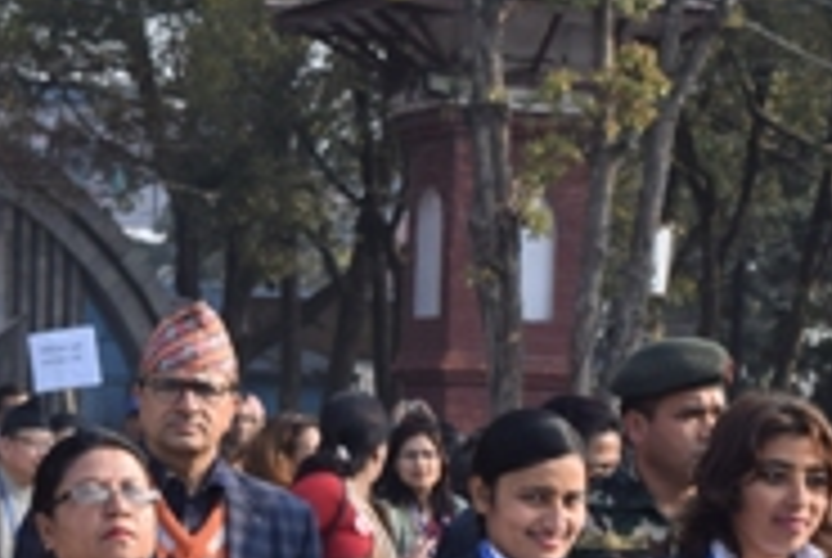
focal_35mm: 176
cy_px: 862
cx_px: 814
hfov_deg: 11.6
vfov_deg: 7.7
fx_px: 4074
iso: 200
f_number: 8
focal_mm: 34
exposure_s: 1/250
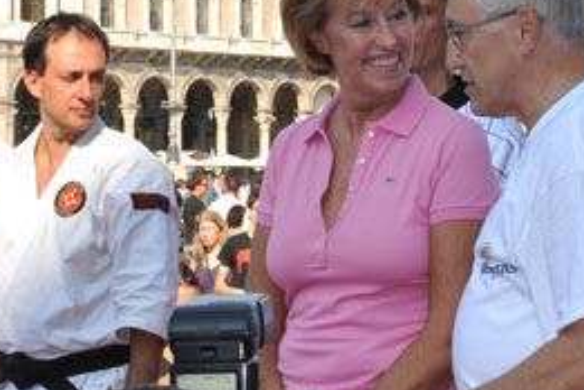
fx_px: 2309
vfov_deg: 9.6
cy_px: 46
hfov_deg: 14.4
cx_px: 435
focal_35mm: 142
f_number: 11
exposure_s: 1/200
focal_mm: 35
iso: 200
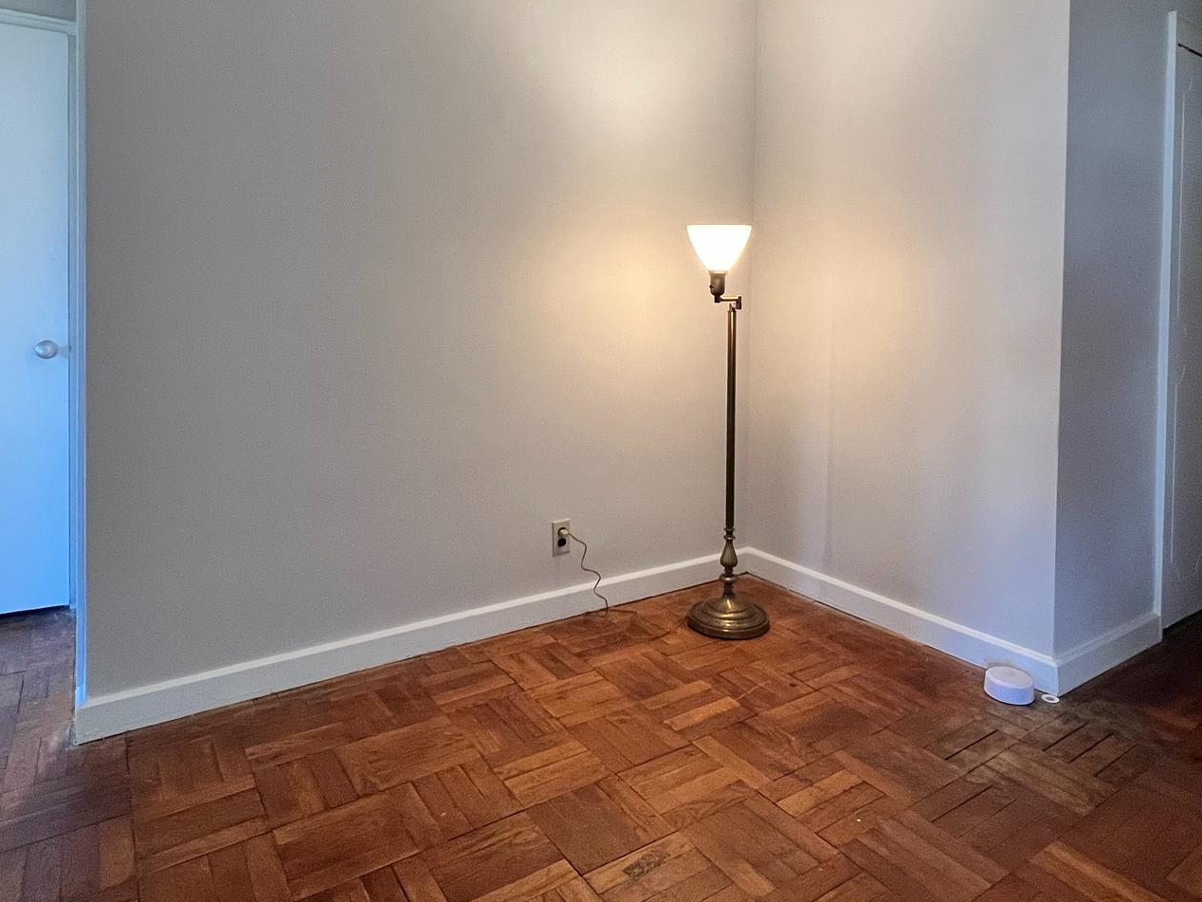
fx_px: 729
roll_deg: -0.7
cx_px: 639
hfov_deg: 78.9
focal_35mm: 21
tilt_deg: -1.0
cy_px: 322
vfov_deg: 62.3
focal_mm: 1.57
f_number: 1.8
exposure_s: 1/60
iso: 400
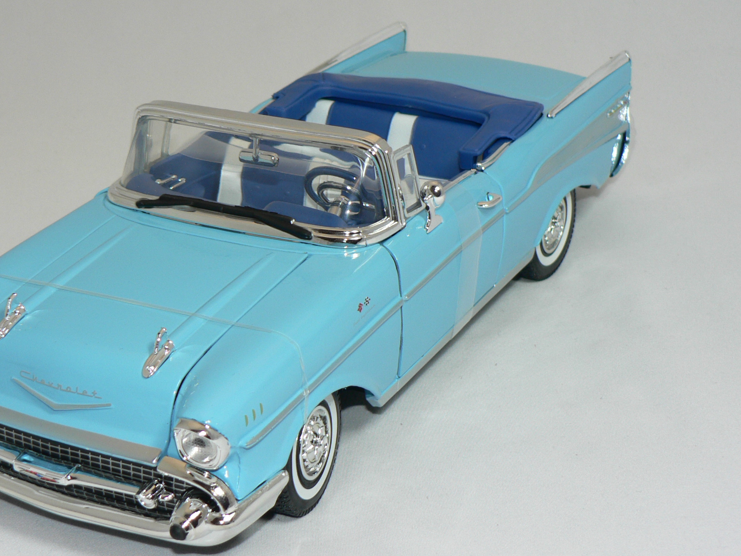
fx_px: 1627
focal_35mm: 76
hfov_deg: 25.6
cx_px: 281
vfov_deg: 19.4
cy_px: 270
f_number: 2.8
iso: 80
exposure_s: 1/60
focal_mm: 8.7
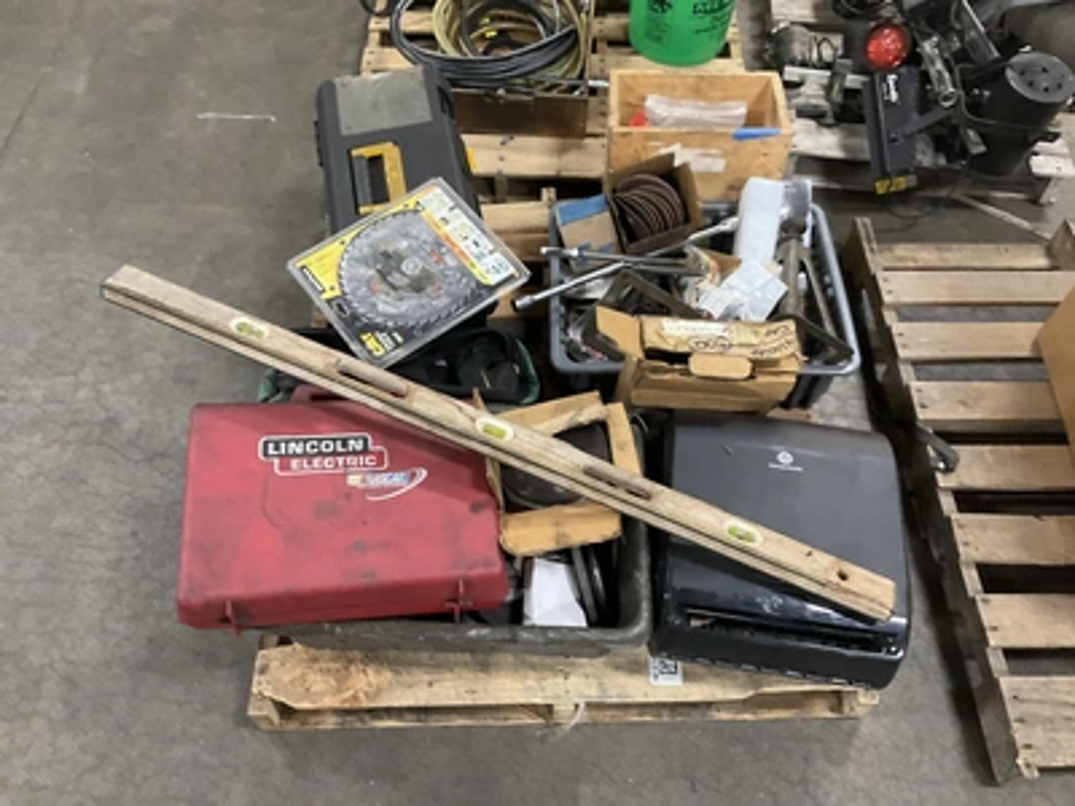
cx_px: 538
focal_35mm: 29
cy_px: 403
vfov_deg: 48.2
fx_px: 901
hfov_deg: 61.7
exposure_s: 1/40
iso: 250
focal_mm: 3
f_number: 1.8
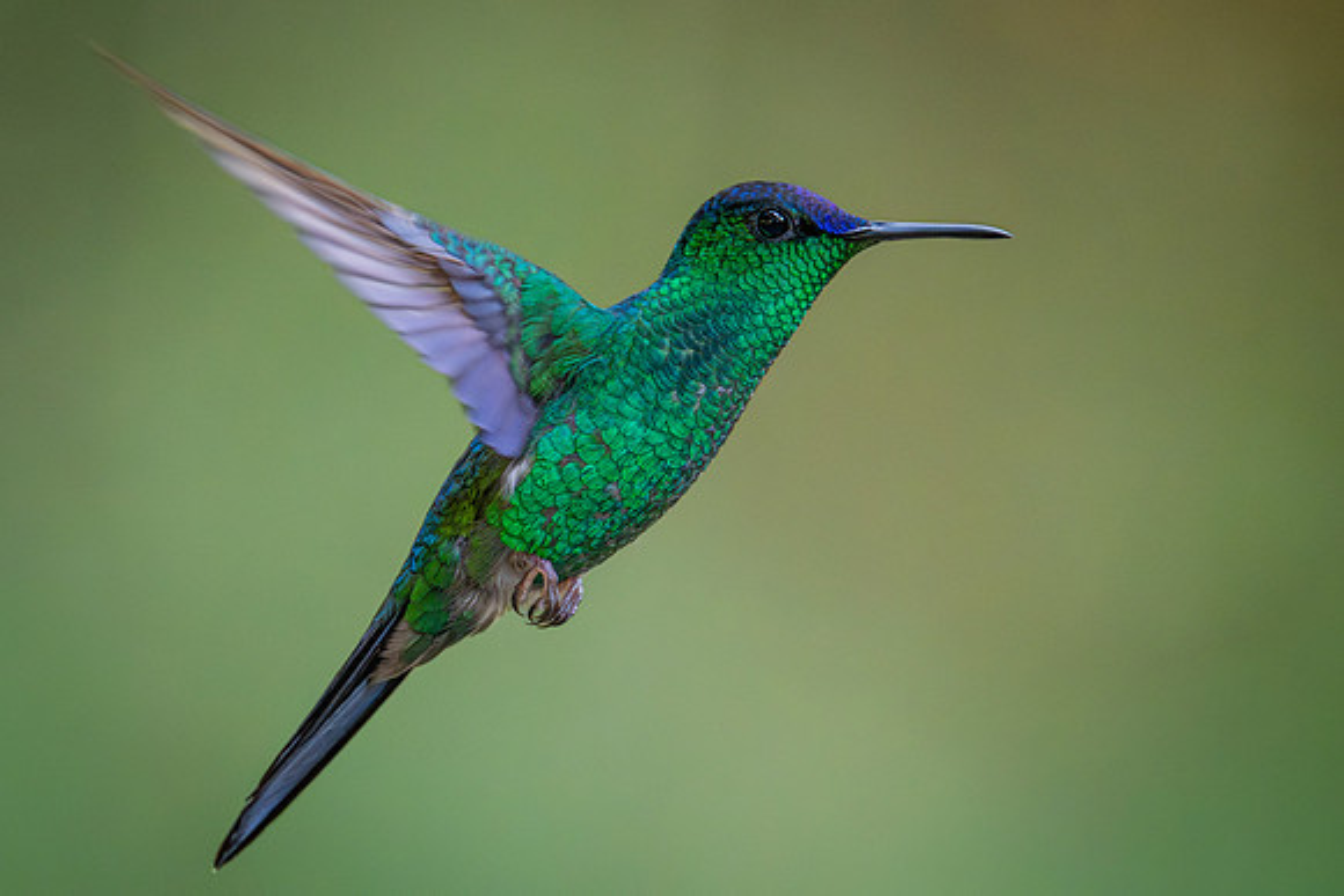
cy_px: 567
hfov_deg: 3.5
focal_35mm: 584
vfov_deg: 2.4
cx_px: 654
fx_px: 21820
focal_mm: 400
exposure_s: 1/1000
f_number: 4.5
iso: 6400
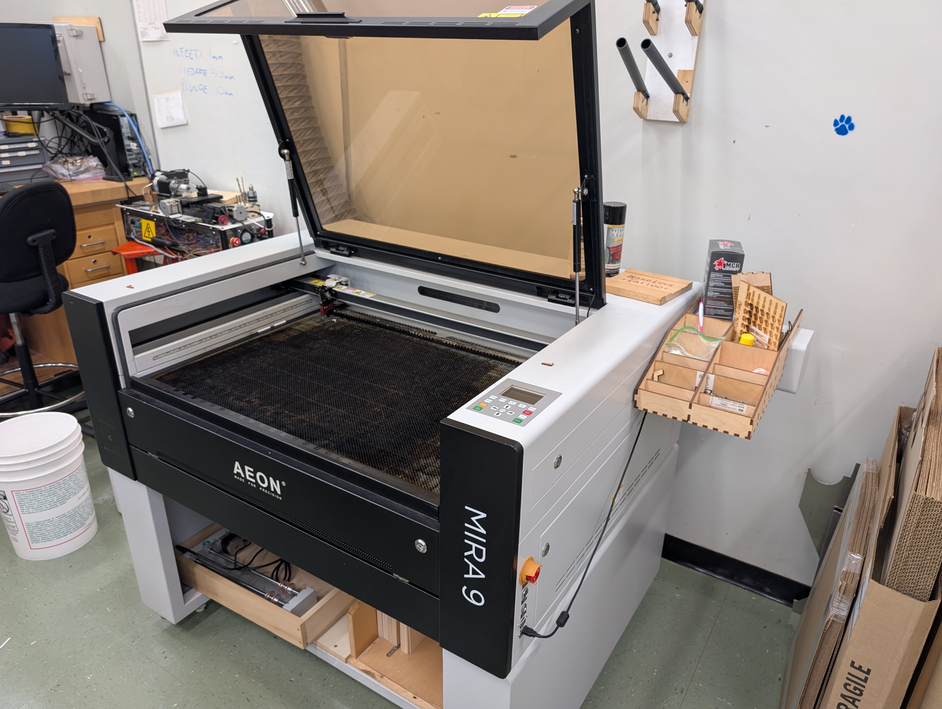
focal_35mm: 24
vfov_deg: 56.9
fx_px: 654
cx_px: 471
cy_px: 354
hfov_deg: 71.5
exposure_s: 1/23.8
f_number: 1.68
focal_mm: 6.9
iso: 67
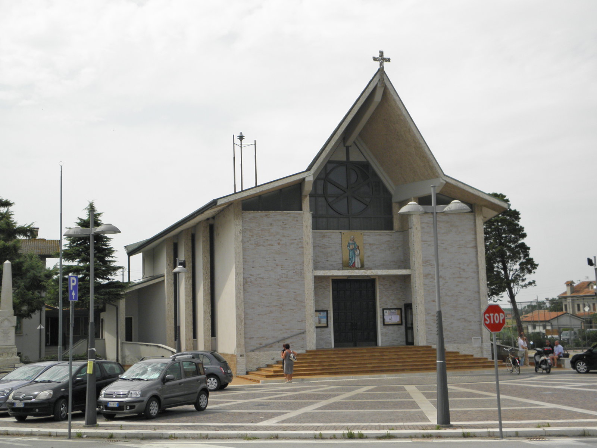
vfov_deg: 30.9
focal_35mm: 47
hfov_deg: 40.4
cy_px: 224
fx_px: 811
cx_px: 298
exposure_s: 1/200
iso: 100
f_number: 7.8
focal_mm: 8.6
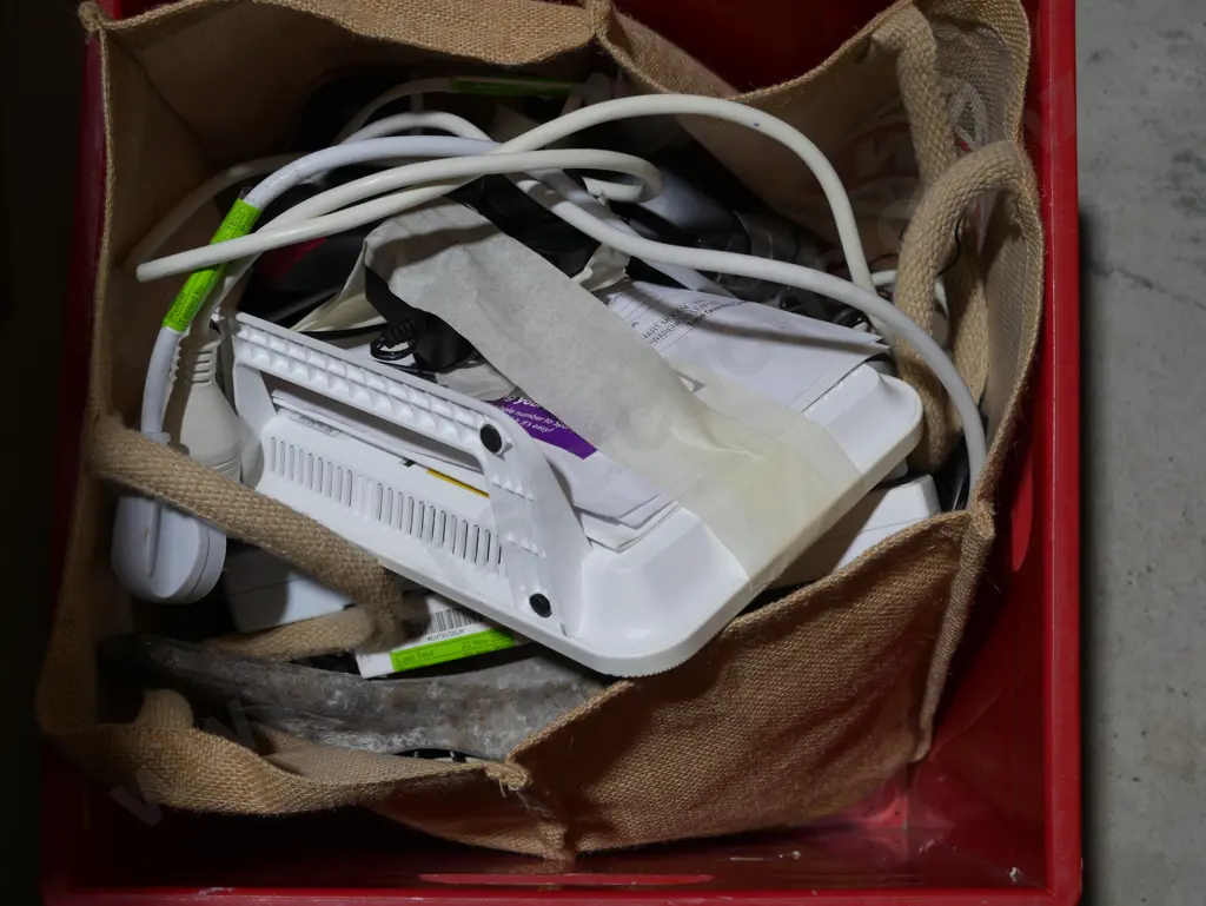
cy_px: 453
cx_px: 603
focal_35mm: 54
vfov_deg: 27.1
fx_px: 1882
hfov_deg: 35.5
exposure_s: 1/60
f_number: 5.3
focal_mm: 27
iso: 200
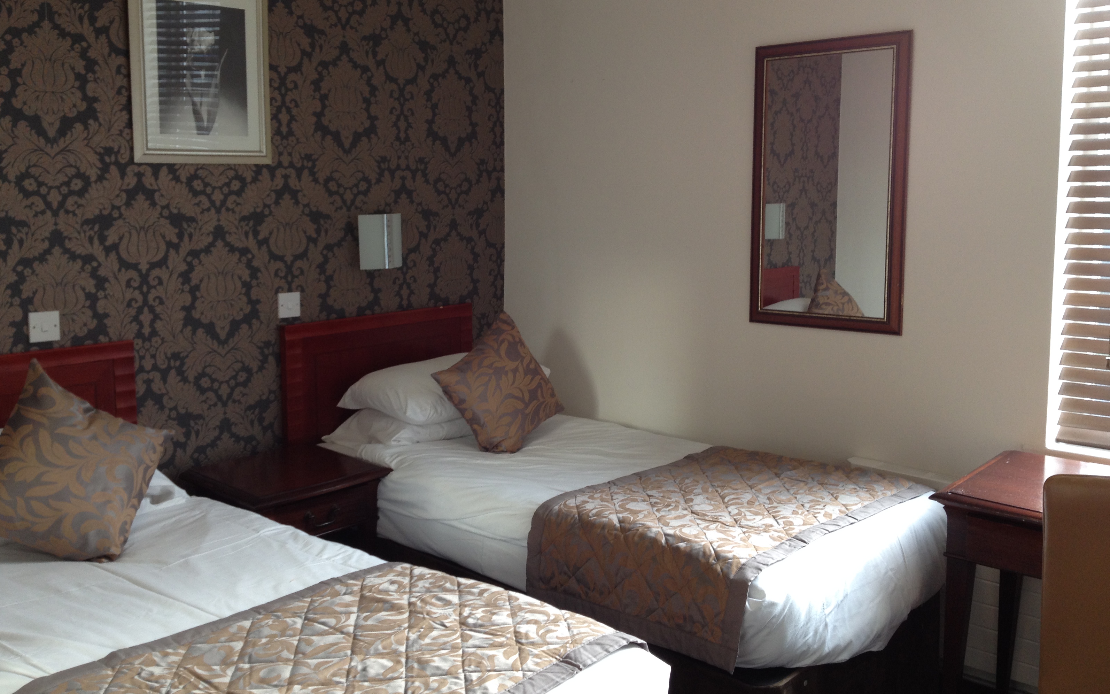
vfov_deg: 33.5
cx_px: 545
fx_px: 1150
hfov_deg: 51.5
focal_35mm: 38
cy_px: 297
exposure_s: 1/30
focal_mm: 4.28
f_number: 2.4
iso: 64
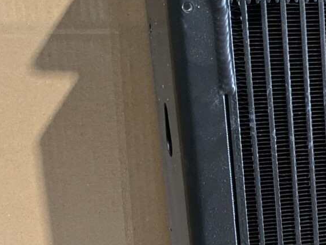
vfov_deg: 12.8
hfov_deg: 16.0
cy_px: 314
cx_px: 501
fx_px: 1055
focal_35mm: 112
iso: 309
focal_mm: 5.43
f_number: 1.89
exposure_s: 1/25
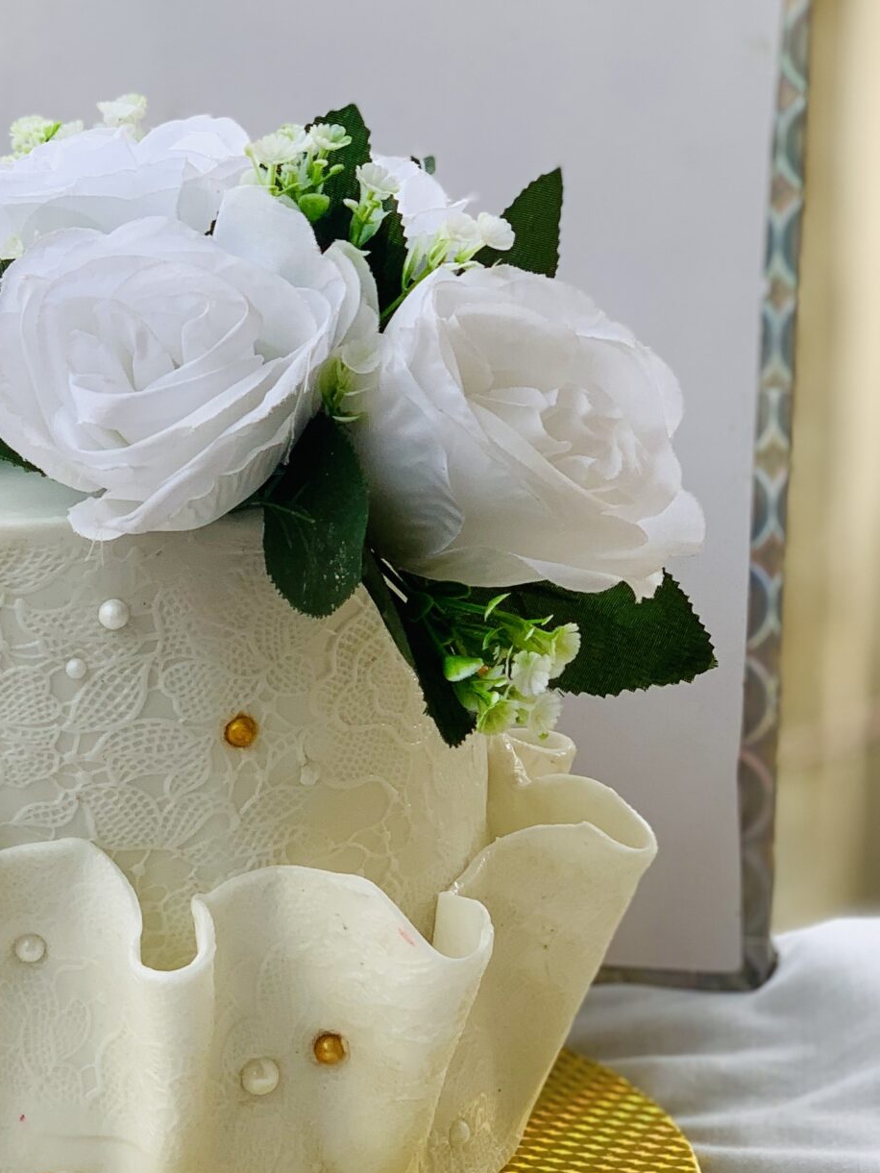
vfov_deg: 18.0
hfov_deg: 13.4
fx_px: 3694
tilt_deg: -11.7
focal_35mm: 109
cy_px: 761
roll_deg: +0.4
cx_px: 19
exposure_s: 1/300
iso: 16
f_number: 2.4
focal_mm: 6
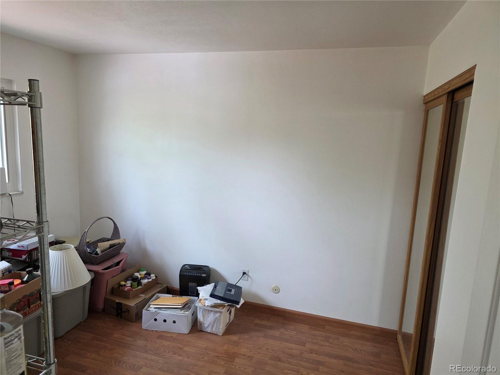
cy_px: 188
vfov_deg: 58.9
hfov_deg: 73.9
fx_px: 332
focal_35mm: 23
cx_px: 250
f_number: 1.7
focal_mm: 6.3
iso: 320
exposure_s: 1/120
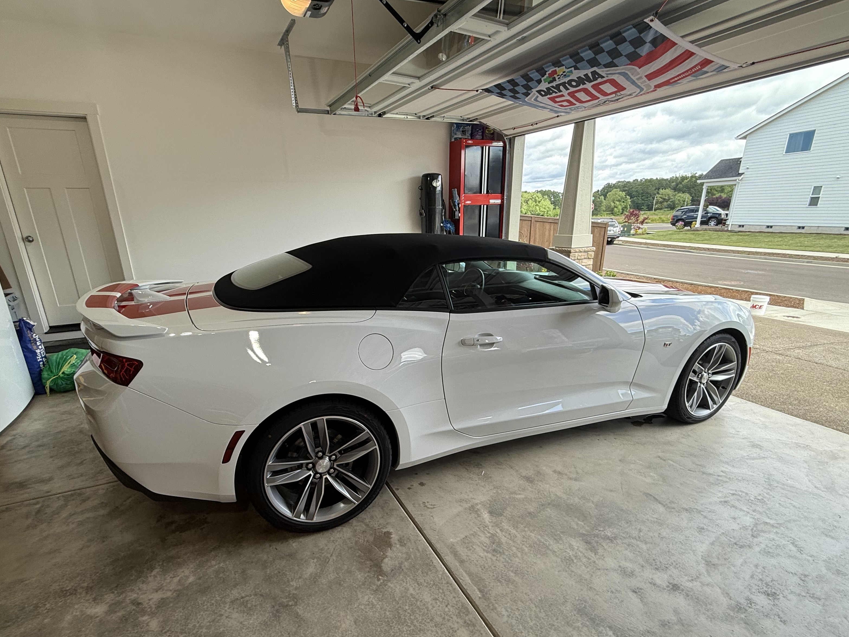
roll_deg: +0.9
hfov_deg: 87.7
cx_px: 407
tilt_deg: -18.2
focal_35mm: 18
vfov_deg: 71.2
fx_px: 441
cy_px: 365
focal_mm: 2.22
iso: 50
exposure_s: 1/143
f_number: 2.2
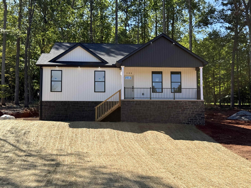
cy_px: 94
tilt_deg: +7.1
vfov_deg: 30.3
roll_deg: -0.4
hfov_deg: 39.7
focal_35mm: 48
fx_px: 348
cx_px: 126
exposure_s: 1/3226
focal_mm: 6.76
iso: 80
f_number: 1.78
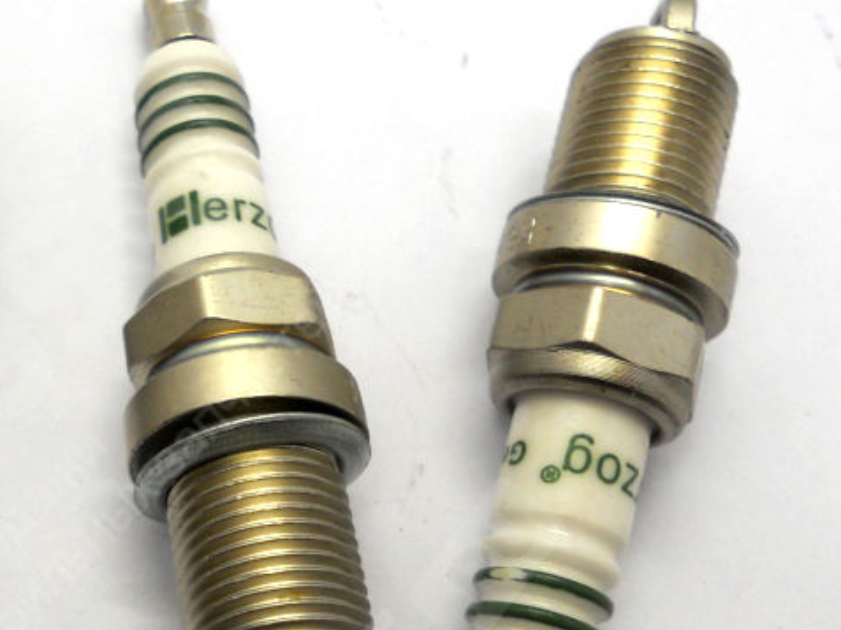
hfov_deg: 27.5
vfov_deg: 21.9
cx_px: 26
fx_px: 1627
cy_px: 371
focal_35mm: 67
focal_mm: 5.8
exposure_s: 1/30
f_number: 3.5
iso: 100
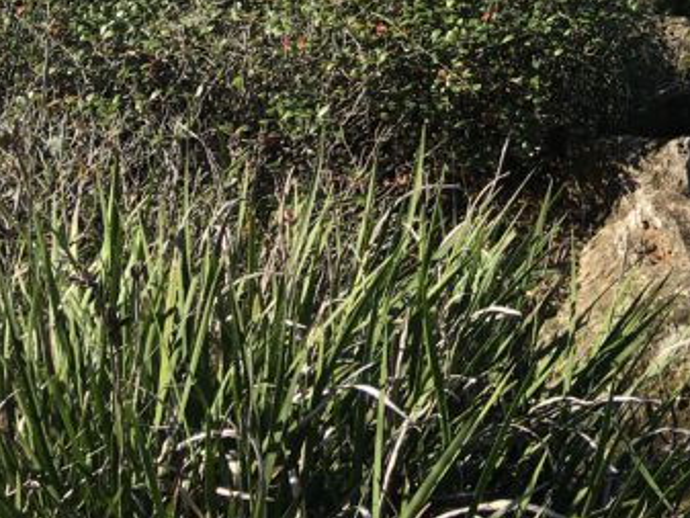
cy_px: -364
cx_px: 704
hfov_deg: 21.4
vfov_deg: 15.0
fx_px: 1755
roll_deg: -1.2
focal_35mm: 88
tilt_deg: -4.9
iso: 25
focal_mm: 4.15
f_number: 2.2
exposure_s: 1/938
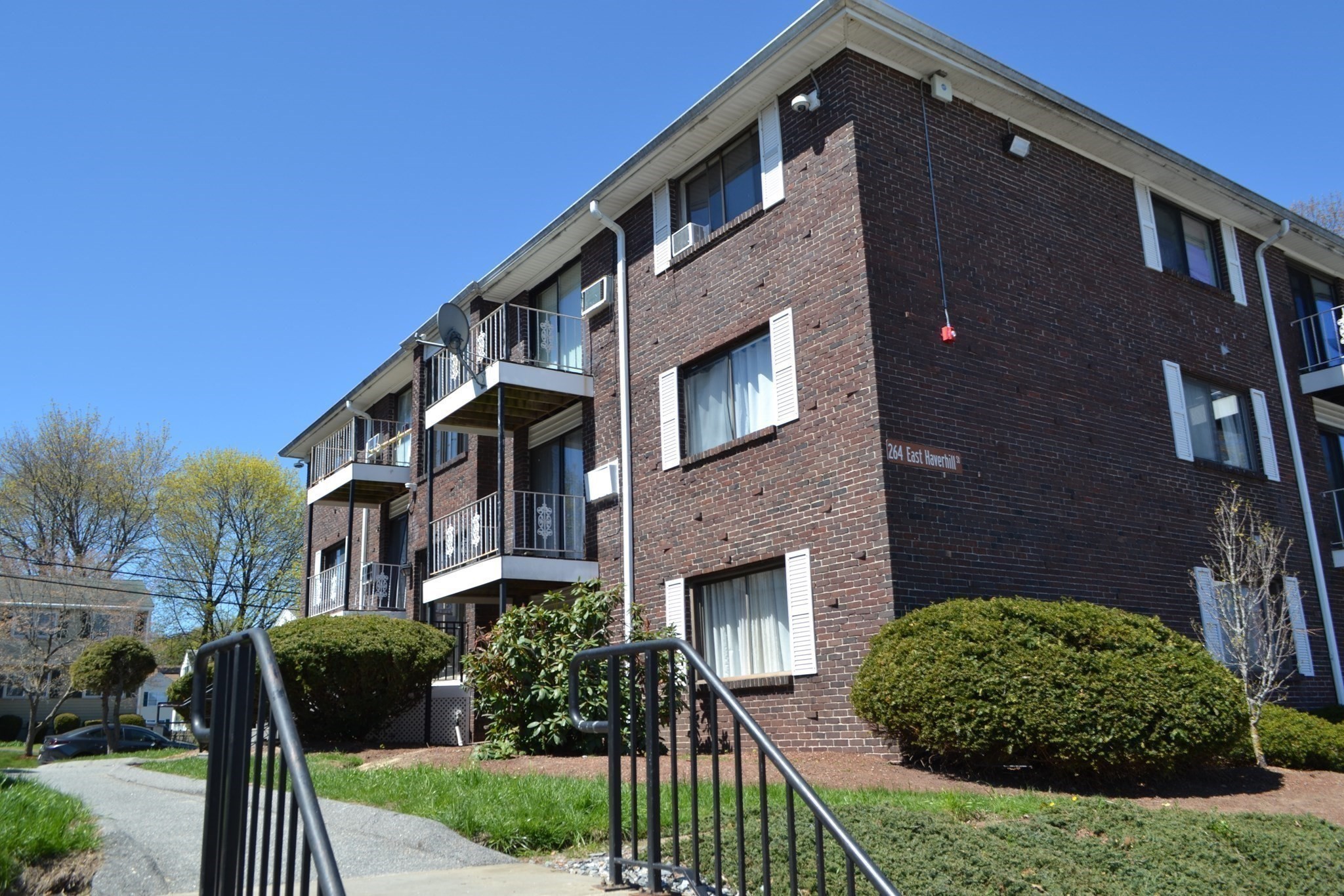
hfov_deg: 67.4
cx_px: 672
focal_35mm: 27
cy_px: 448
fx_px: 1008
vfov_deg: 47.9
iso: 100
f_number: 7.1
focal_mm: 18
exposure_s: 1/200
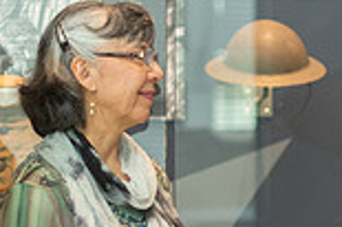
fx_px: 1898
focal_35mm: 200
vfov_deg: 6.9
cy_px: 119
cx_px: 379
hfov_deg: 10.2
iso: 640
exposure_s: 1/200
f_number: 1.8
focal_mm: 50
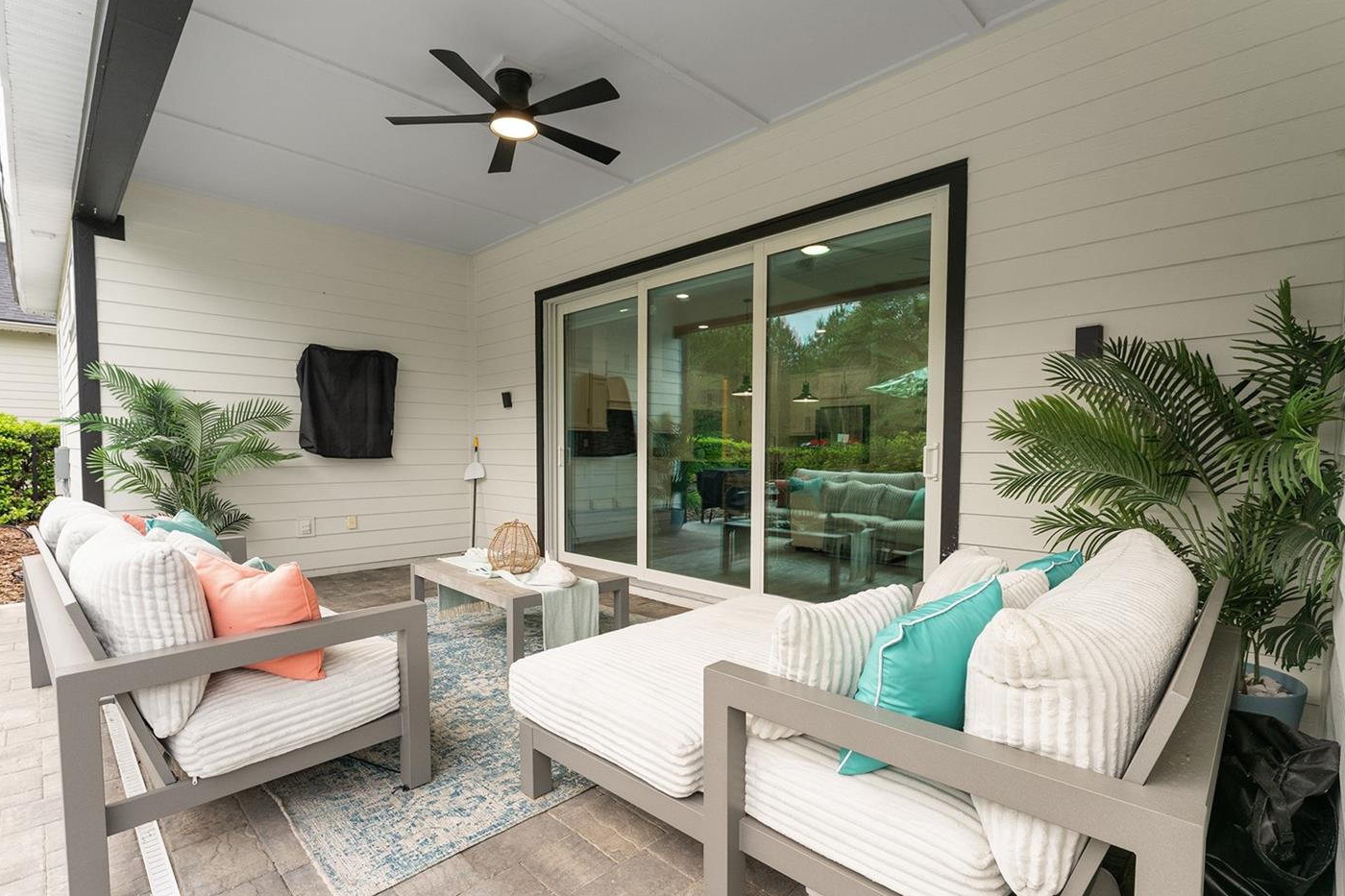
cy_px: 479
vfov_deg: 73.6
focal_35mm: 16
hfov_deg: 96.7
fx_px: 598
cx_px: 656
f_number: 7.1
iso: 400
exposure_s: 1/100
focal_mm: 14
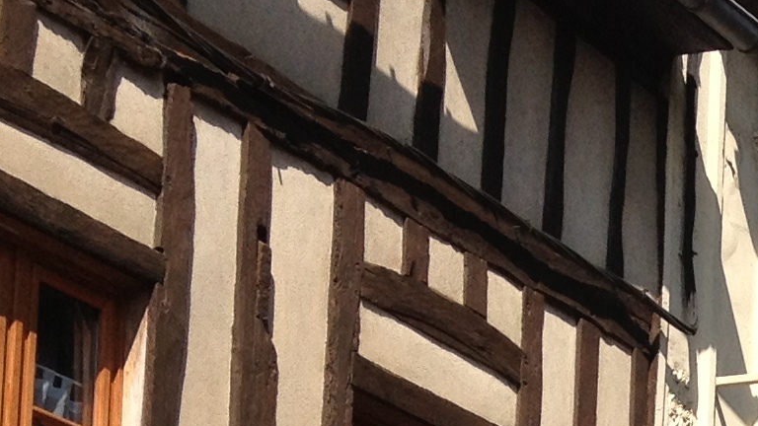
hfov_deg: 12.7
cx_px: 1104
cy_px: 1158
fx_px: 3256
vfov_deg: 6.9
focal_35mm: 162
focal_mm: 4.28
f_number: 2.4
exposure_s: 1/1381
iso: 50
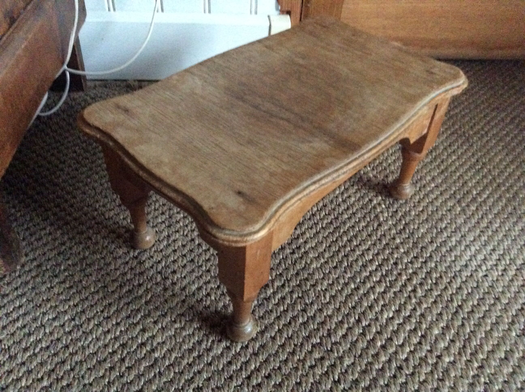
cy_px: 196
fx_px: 485
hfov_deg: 56.9
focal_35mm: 32
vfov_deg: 44.1
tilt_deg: -42.2
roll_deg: -2.4
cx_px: 262
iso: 800
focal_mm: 3.3
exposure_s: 1/17
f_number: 2.4
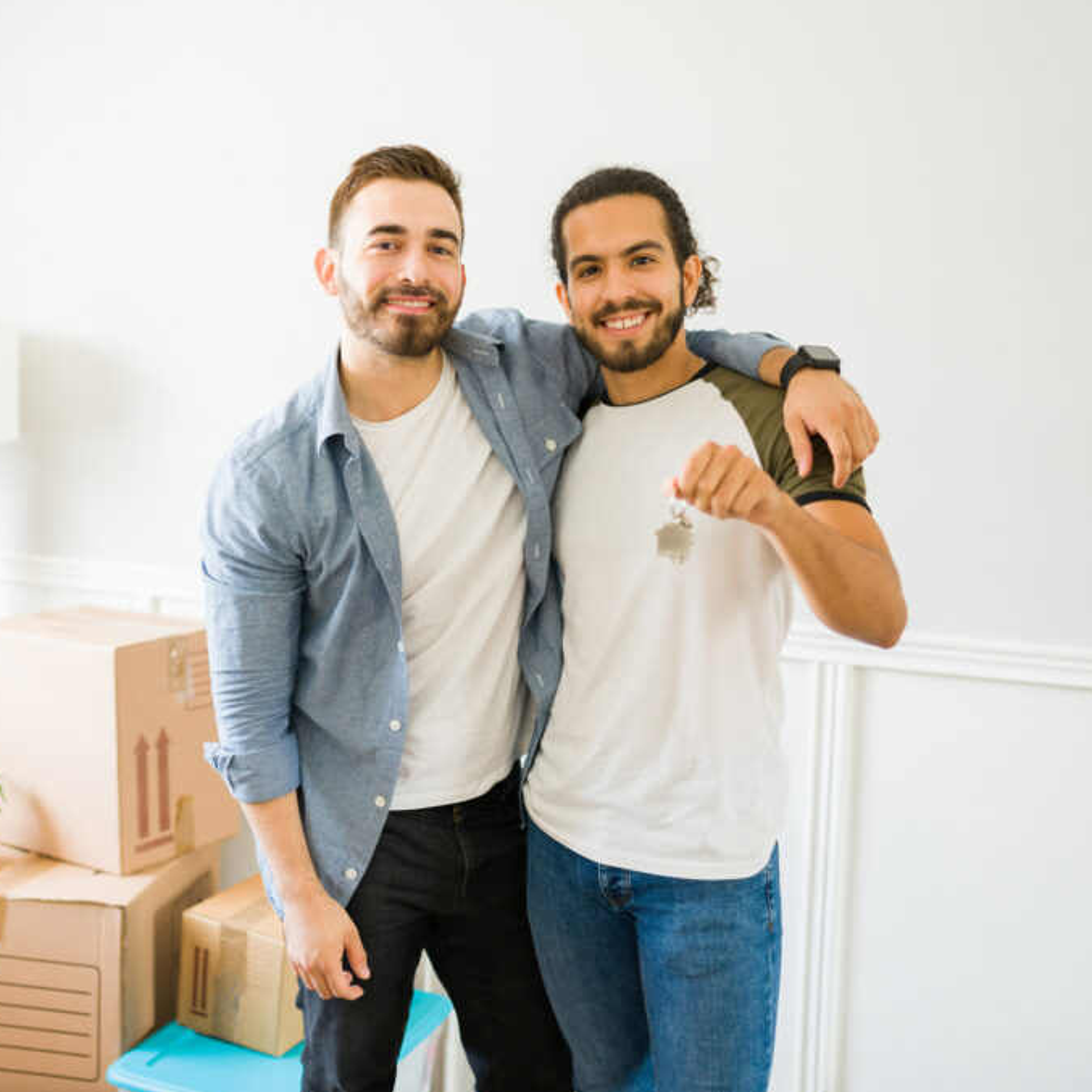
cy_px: 544
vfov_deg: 37.6
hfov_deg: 37.2
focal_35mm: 45
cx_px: 376
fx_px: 1606
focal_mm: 35
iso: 640
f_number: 1.6
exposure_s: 1/125
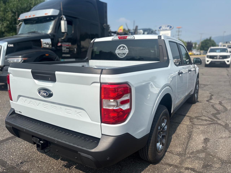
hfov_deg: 67.3
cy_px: 86
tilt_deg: -9.0
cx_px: 116
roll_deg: -1.1
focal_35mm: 26
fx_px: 174
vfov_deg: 53.1
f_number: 1.6
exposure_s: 1/4065
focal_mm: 5.96
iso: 50
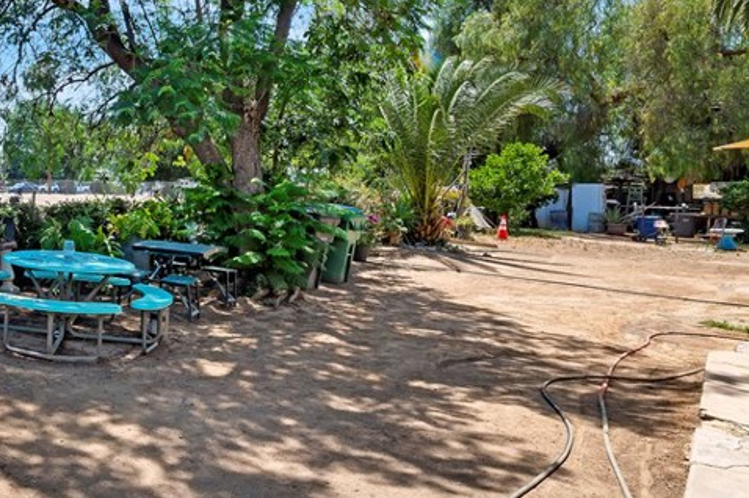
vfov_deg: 43.1
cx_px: -11
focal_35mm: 30
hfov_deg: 49.6
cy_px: 181
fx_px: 624
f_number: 22
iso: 400
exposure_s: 1/80
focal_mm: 14
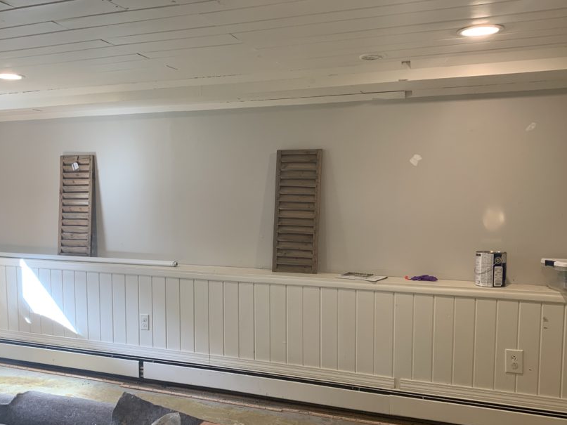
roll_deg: +0.2
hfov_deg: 55.2
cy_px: 236
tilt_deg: -3.4
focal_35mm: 33
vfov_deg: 42.9
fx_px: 540
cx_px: 254
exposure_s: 1/60
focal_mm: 4.25
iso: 64
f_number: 1.8
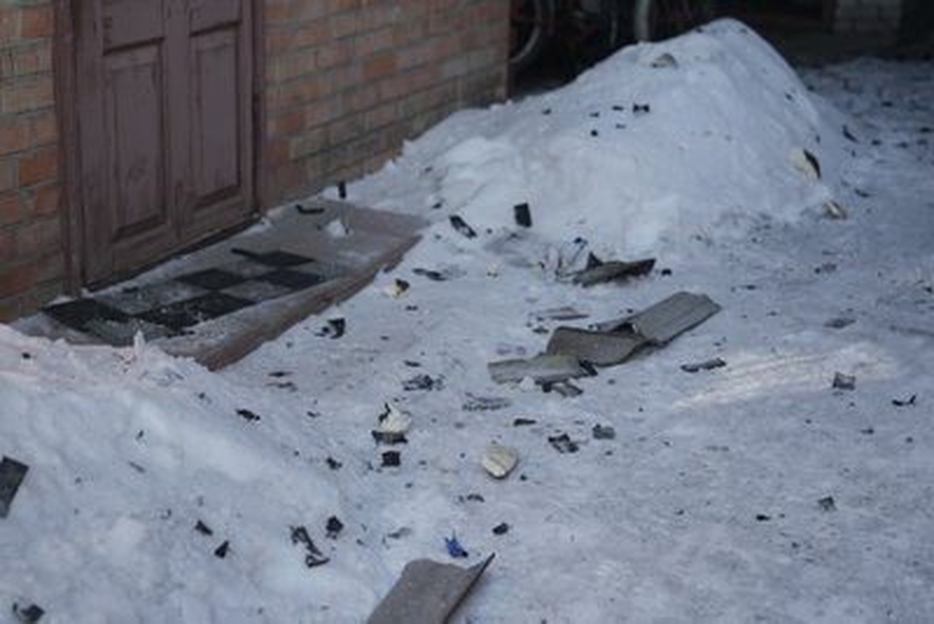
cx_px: 467
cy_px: 312
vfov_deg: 20.6
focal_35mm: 66
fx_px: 1713
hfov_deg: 30.5
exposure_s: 1/50
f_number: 2.8
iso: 320
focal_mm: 66
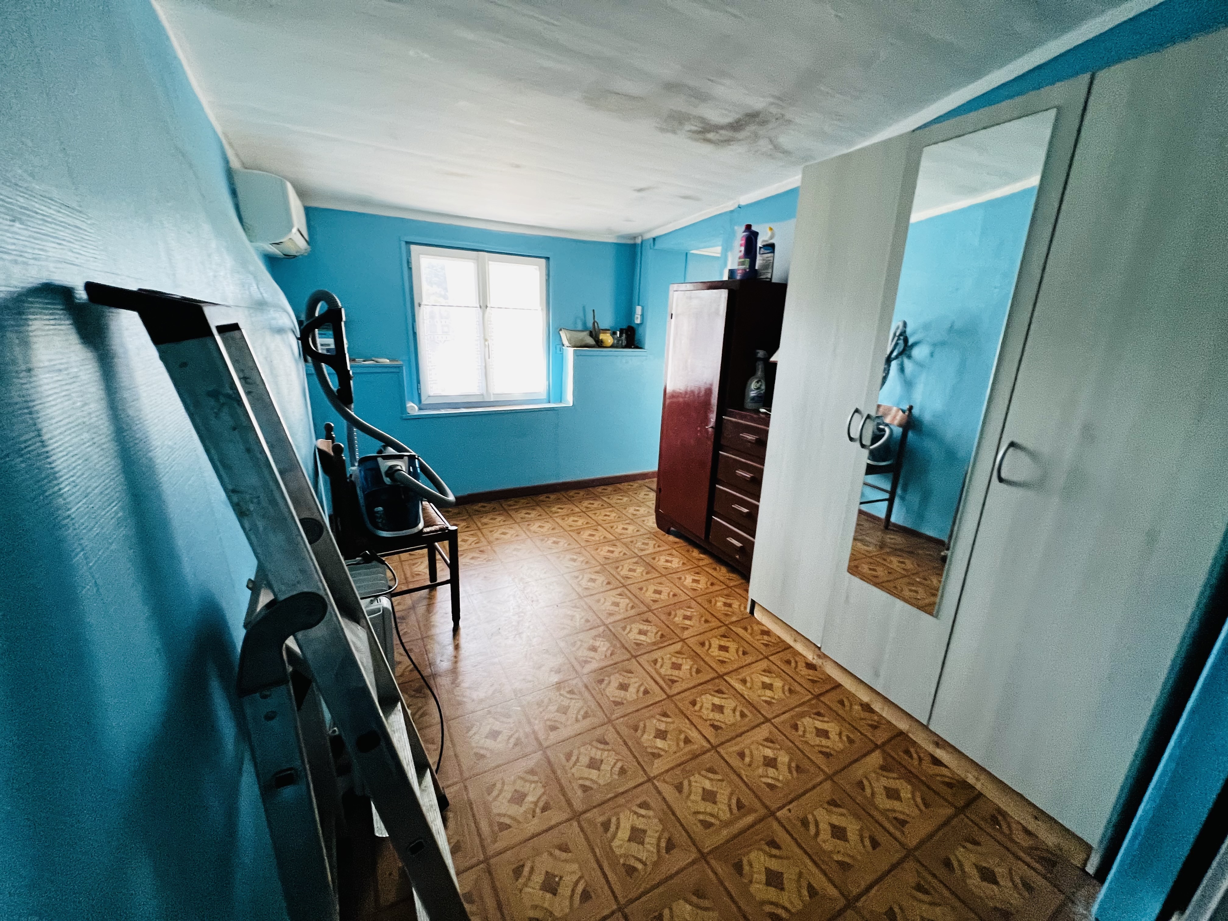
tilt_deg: -15.4
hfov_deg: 106.2
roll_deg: -2.6
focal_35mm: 13
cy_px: 460
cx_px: 614
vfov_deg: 89.9
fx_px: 461
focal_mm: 1.57
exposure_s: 1/83
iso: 250
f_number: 1.8
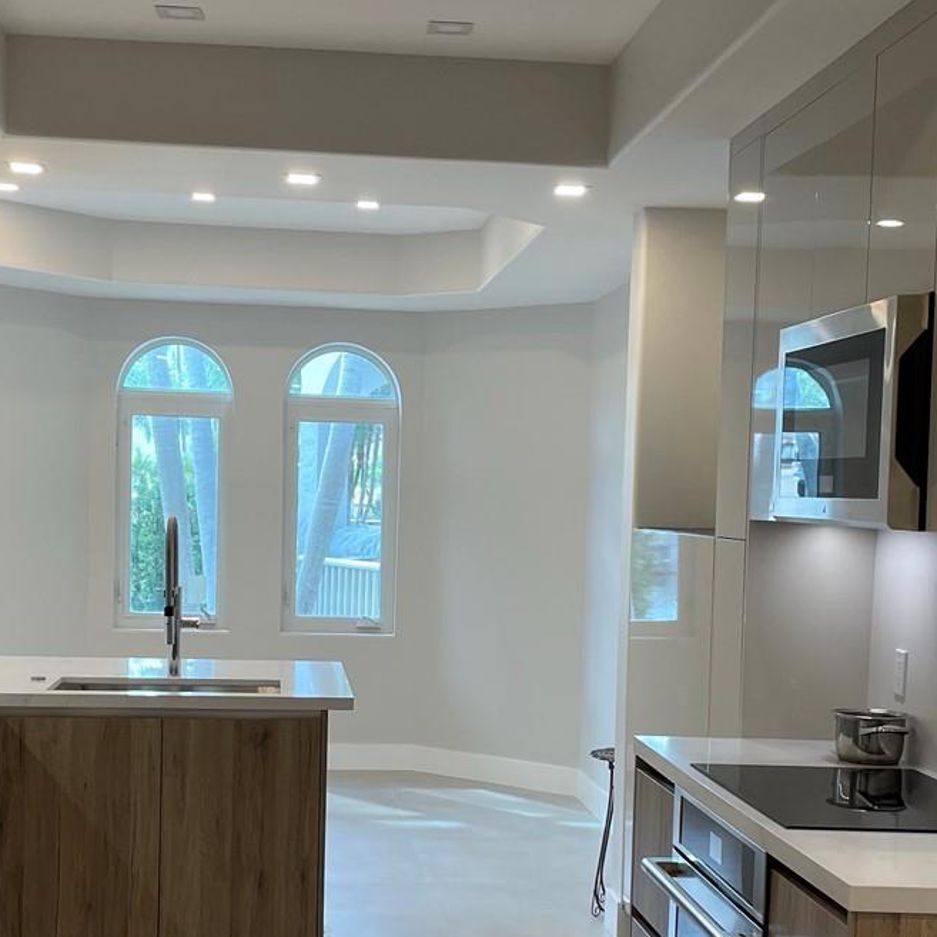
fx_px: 1715
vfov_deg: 30.3
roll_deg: -1.6
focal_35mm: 56
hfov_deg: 30.6
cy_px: 626
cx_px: 461
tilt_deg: -4.0
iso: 80
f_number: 1.6
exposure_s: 1/120
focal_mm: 4.2
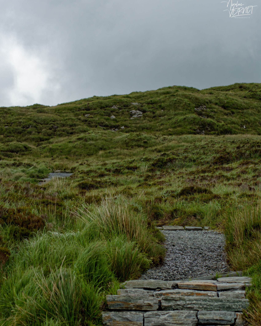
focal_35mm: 119
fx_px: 1149
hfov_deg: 13.0
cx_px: 131
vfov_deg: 16.2
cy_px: 189
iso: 560
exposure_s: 1/1000
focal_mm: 70
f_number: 8
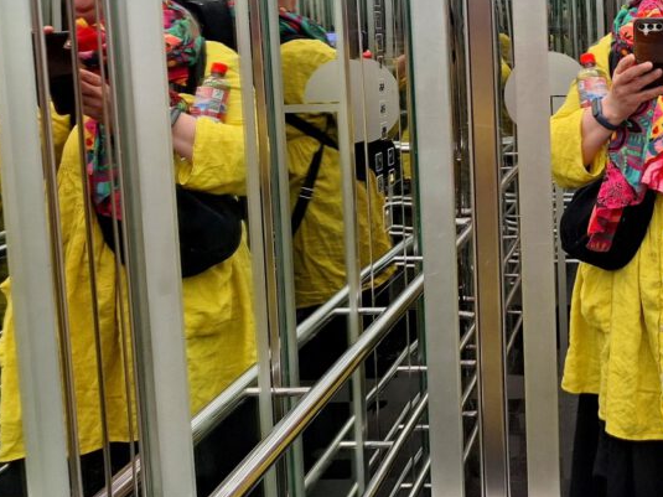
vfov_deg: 32.0
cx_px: 617
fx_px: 843
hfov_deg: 39.3
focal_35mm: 44
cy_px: 104
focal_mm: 5.54
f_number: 1.8
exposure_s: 1/50
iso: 80
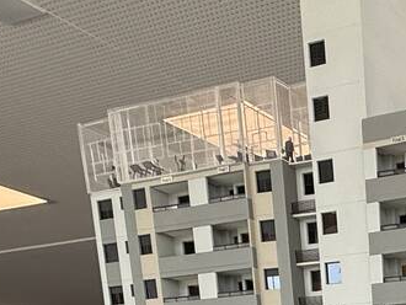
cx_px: 631
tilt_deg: -12.9
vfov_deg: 16.7
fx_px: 716
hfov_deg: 23.9
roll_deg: -1.3
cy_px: 642
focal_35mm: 61
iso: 50
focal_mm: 2.22
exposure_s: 1/136
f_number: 2.2
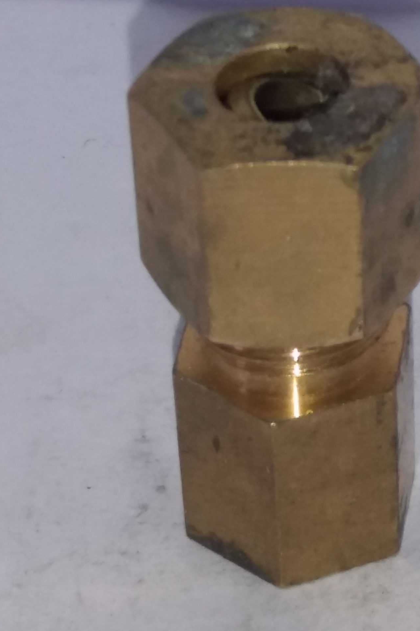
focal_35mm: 39
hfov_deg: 33.6
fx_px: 683
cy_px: 316
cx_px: 308
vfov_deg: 49.6
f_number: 1.9
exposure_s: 1/384
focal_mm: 3.7
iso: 64
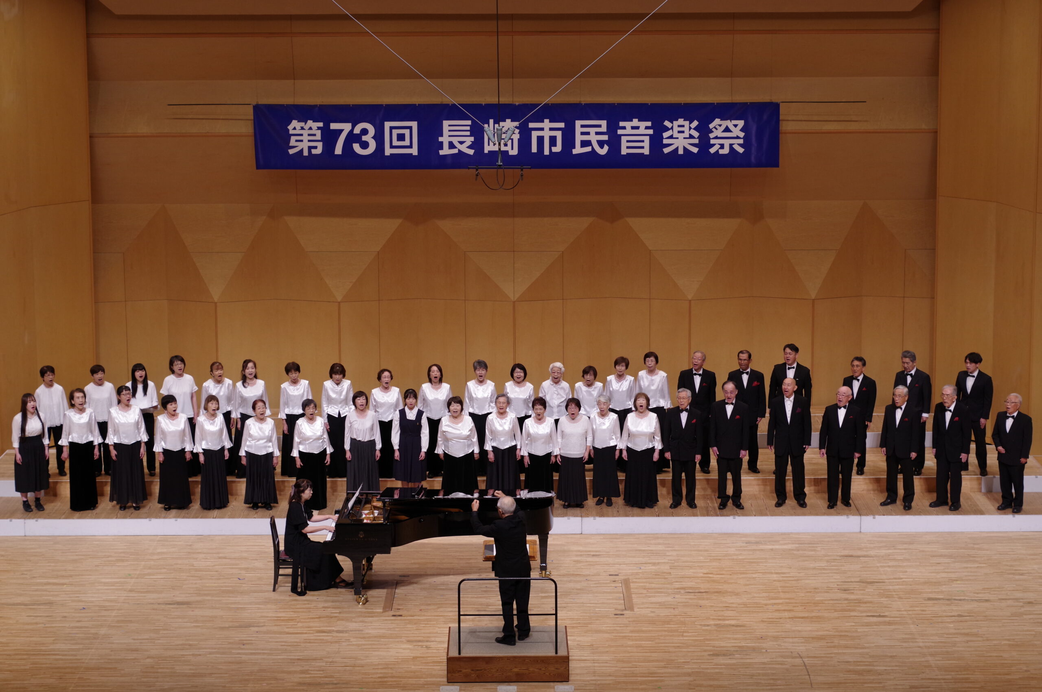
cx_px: 521
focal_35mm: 75
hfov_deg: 27.0
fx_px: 2169
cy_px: 346
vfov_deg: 18.1
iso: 800
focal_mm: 50
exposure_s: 1/125
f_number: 5
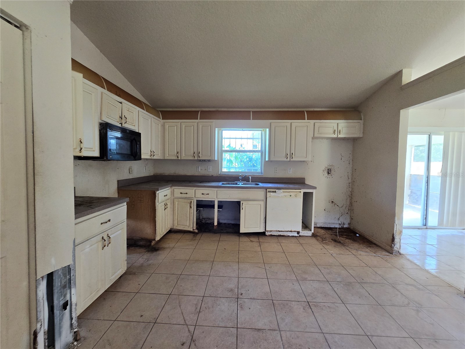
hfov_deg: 106.2
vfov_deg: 89.9
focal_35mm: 13
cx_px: 232
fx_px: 175
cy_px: 174
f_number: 2.2
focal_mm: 2.2
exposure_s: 1/60
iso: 250
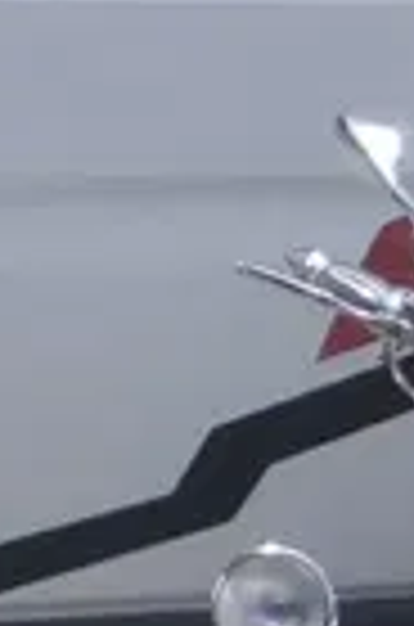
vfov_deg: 4.0
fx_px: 8893
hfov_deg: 2.7
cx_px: 68
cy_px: 270
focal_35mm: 513
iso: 100
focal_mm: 10.11
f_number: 4.5
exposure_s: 1/640
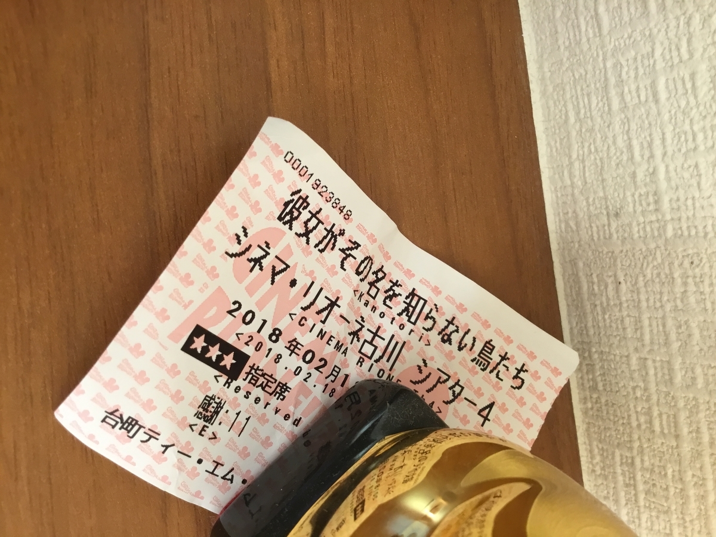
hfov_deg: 58.4
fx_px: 641
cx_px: 358
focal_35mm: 31
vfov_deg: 45.4
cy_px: 268
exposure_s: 1/33
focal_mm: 3.3
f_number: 2.4
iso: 80
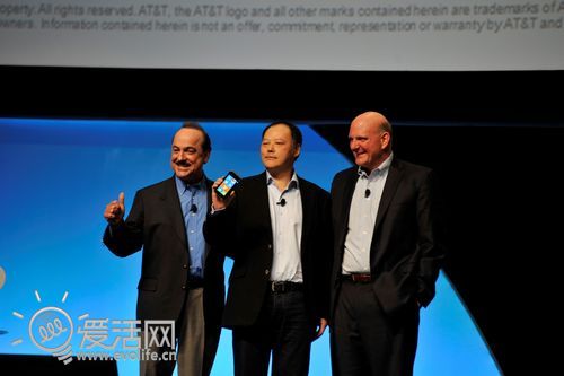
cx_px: 282
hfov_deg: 10.3
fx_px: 3132
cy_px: 188
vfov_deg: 6.9
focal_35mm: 200
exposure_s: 1/125
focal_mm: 200
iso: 400
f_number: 4
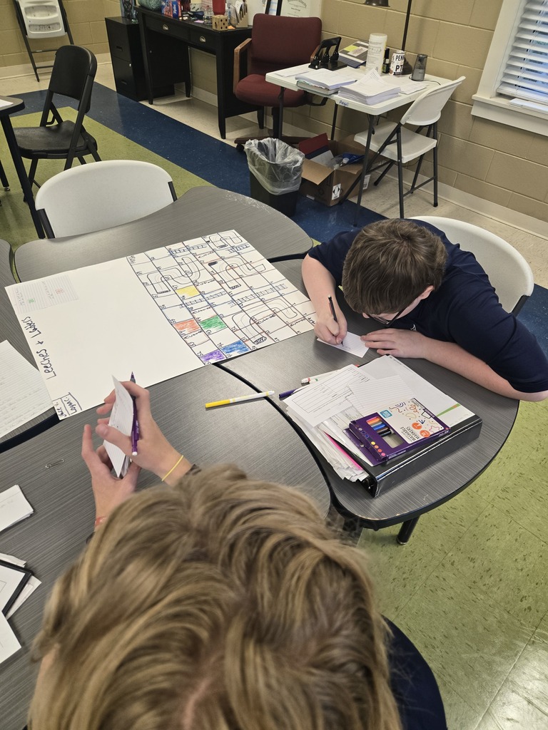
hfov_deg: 58.9
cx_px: 274
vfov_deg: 73.9
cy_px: 365
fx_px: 485
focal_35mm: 23
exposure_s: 1/120
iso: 160
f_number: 1.8
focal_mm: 5.4
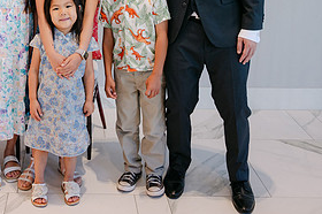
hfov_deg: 33.2
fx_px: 518
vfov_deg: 22.5
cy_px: 7
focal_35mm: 58
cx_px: 52
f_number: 4
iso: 800
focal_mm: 28
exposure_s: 1/125
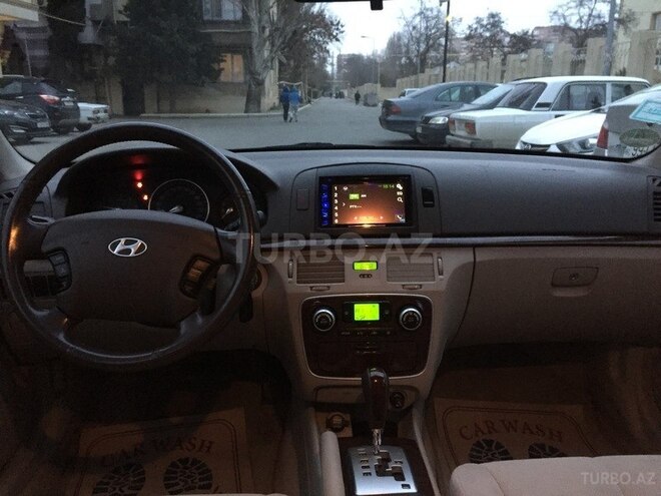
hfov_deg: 61.7
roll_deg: -0.3
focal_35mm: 29
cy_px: 248
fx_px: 554
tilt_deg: -16.6
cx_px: 330
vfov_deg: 48.2
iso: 320
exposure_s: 1/17
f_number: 2.2
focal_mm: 4.15
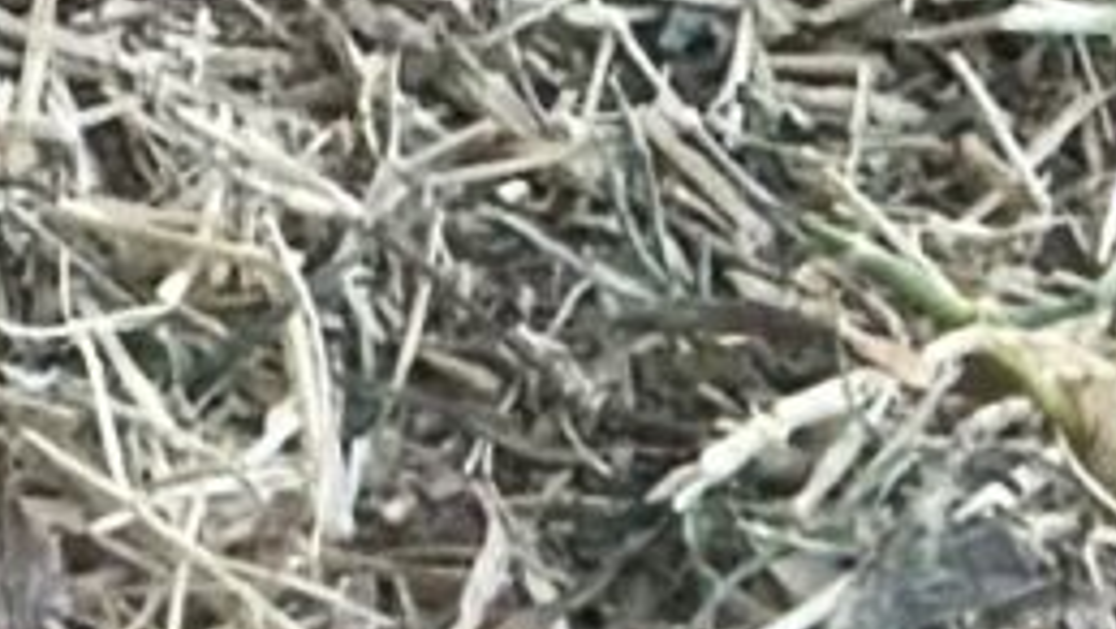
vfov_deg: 2.2
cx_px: -1508
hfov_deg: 4.1
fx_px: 15307
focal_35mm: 517
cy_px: -3309
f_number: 1.78
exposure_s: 1/236
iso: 80
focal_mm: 6.86
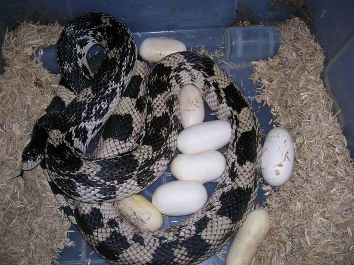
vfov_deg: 41.8
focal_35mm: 34
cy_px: 132
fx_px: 348
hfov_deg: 54.0
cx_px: 177
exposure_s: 1/60.1
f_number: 2.9
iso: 50
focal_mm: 5.7
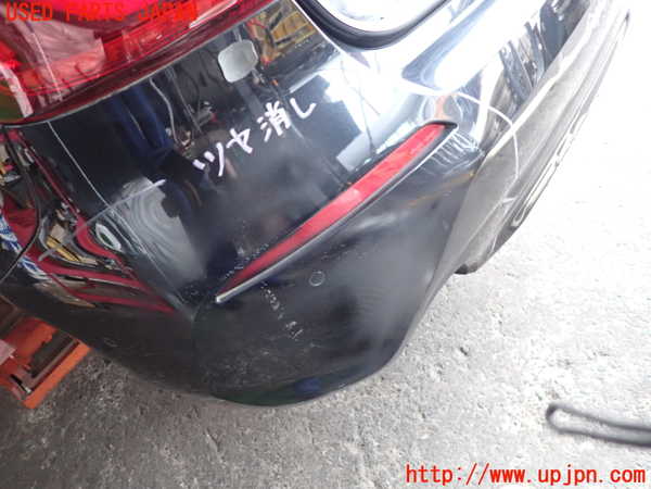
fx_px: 470
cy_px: 244
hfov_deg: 69.4
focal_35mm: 25
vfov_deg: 54.9
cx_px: 326
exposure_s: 1/30
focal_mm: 4.5
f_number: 2
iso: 400
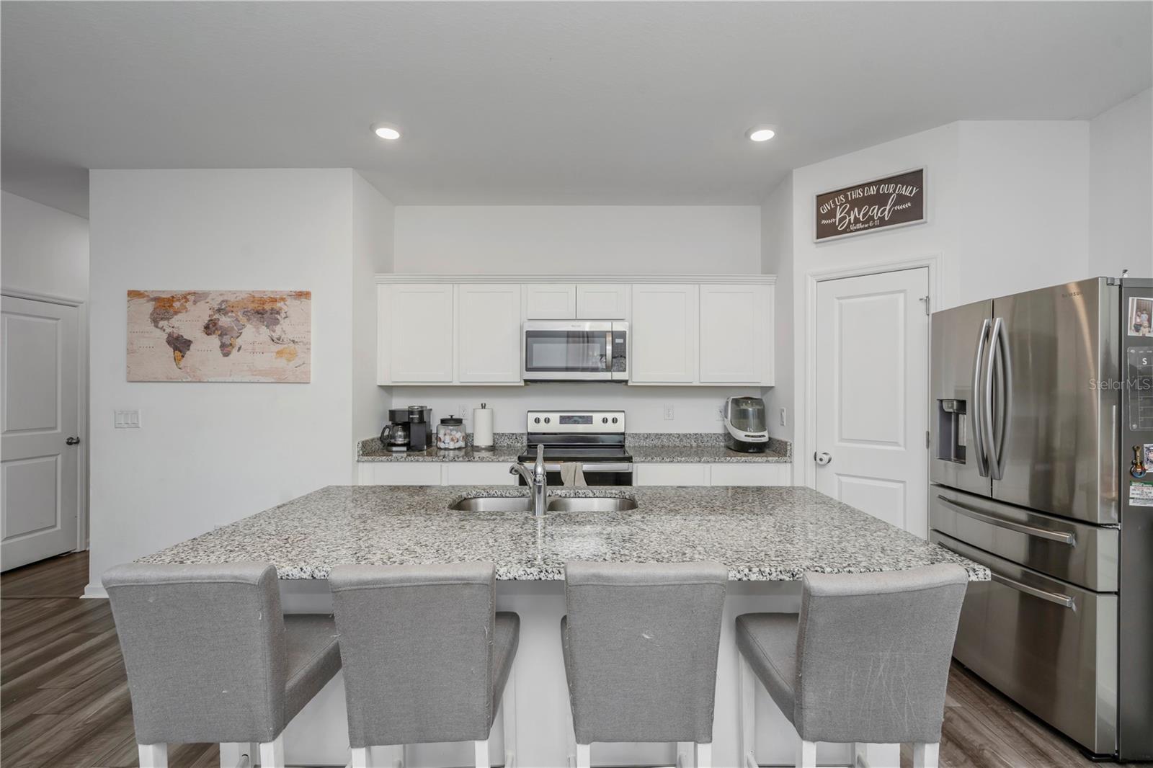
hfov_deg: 96.7
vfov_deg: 73.7
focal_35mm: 16
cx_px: 576
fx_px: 512
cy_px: 384
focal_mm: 16
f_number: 6.7
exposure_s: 1/60
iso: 250
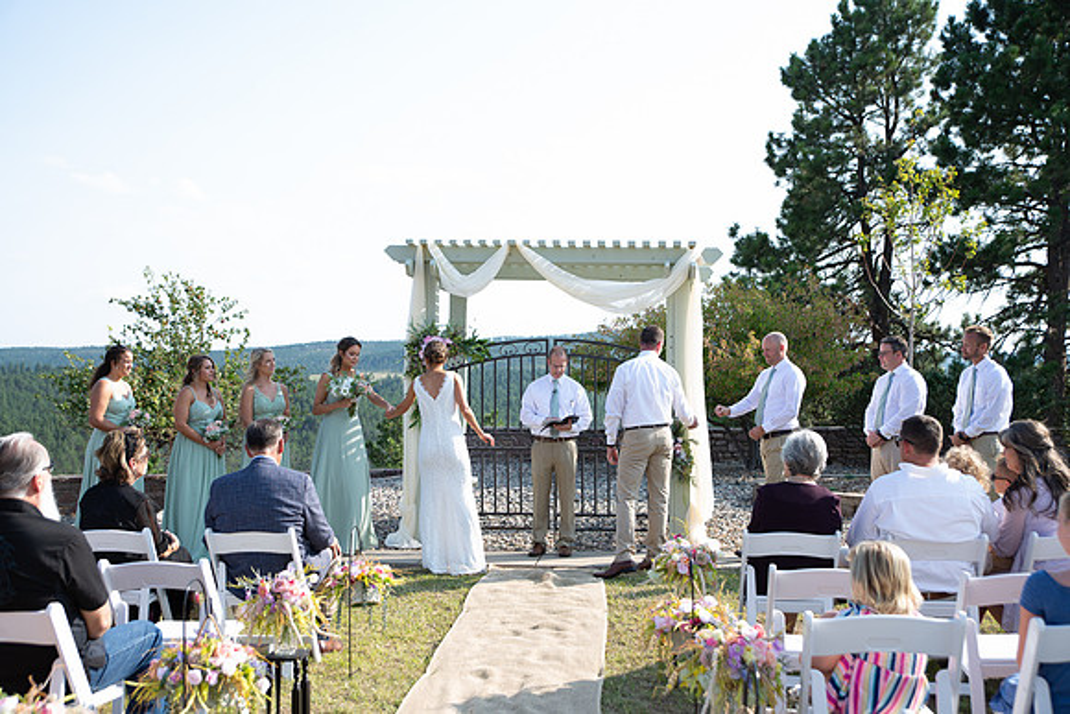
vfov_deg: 35.8
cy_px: 357
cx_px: 535
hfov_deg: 51.6
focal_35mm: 37
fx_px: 1106
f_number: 3.5
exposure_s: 1/320
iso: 64
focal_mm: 36
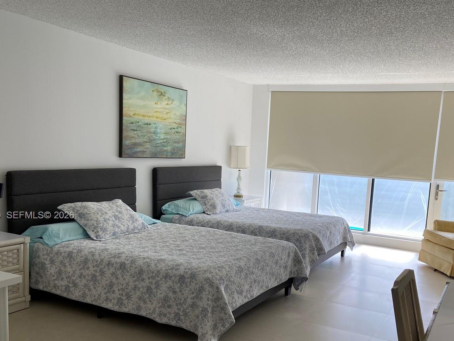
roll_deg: -3.4
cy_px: 216
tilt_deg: -7.7
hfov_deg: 51.1
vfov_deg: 39.4
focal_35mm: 36
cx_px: 266
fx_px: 472
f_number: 1.8
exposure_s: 1/122
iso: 32
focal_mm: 4.25
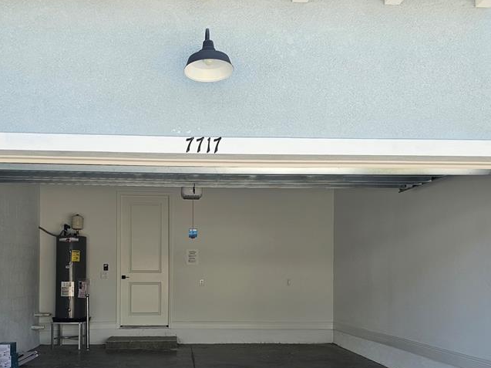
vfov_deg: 37.6
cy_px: 280
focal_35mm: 37
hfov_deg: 50.0
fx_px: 525
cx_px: 207
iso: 20
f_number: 1.7
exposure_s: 1/426
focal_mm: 6.3
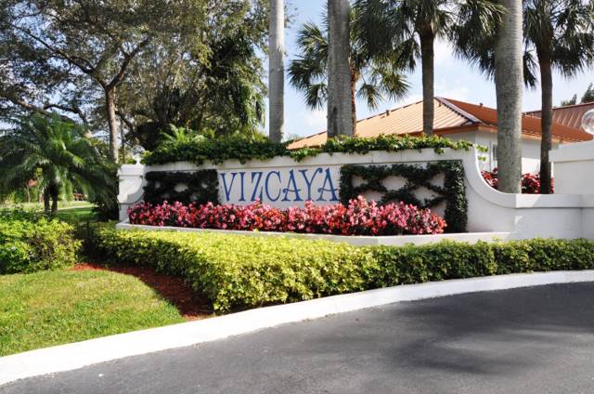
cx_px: 297
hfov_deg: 67.5
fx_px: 445
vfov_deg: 47.7
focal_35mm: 27
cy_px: 197
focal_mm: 18
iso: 400
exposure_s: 1/400
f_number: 10
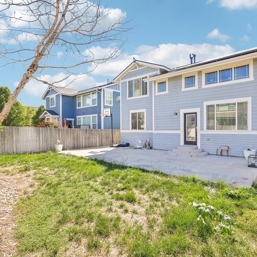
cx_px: 141
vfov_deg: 74.8
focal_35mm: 20
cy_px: 129
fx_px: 168
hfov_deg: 74.6
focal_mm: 10
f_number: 8
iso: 800
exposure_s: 1/400
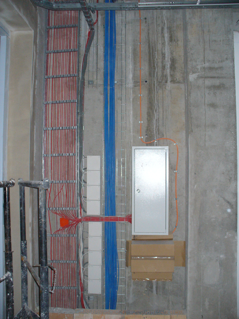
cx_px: 120
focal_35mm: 37
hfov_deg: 38.7
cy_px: 160
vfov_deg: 50.1
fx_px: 341
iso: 300
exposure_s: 1/60
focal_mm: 6.1
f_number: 2.8
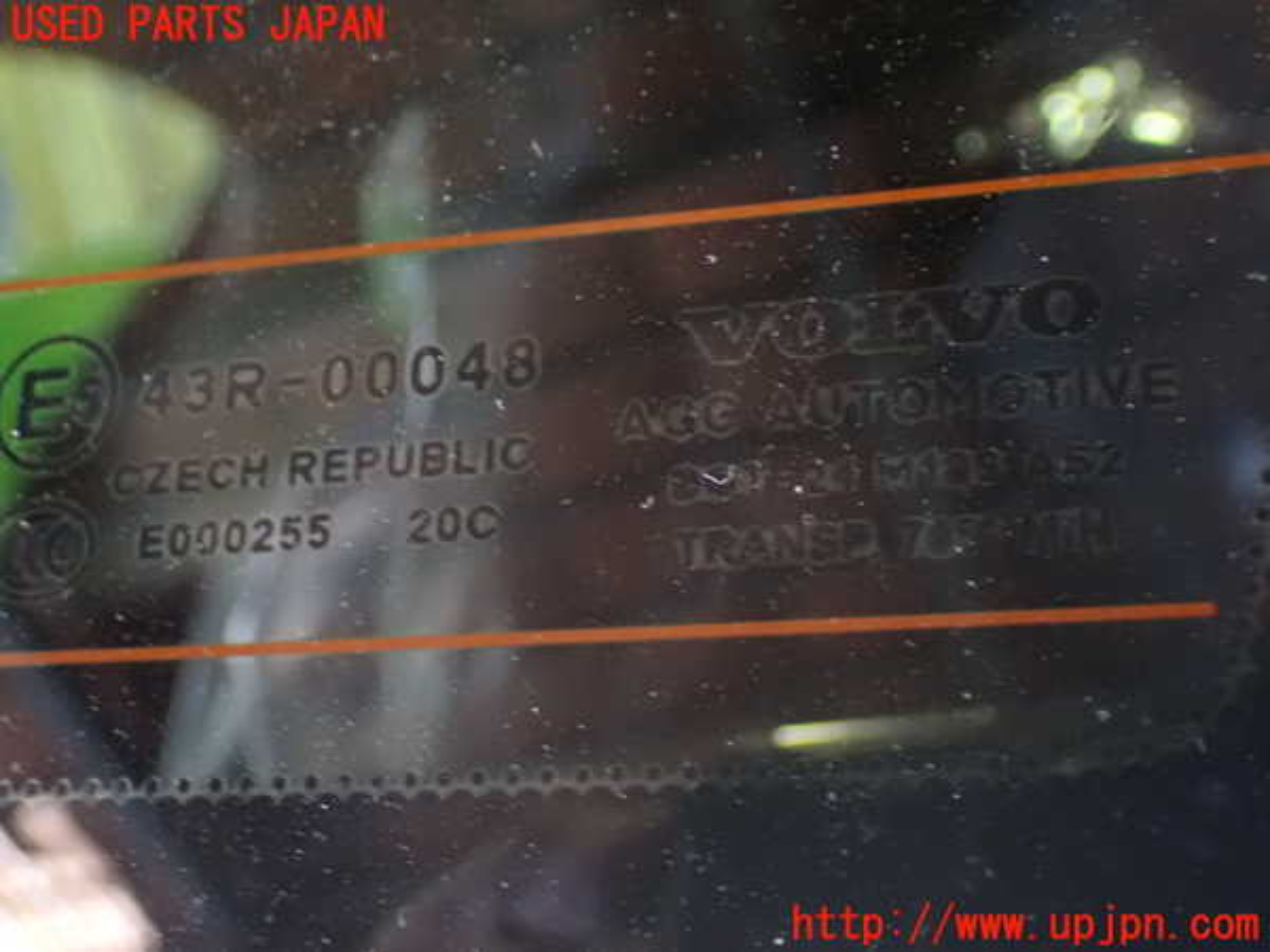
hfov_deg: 38.2
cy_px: 476
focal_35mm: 50
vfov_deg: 29.1
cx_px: 635
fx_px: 1834
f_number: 3.2
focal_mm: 9.01
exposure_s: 1/20
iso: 1600
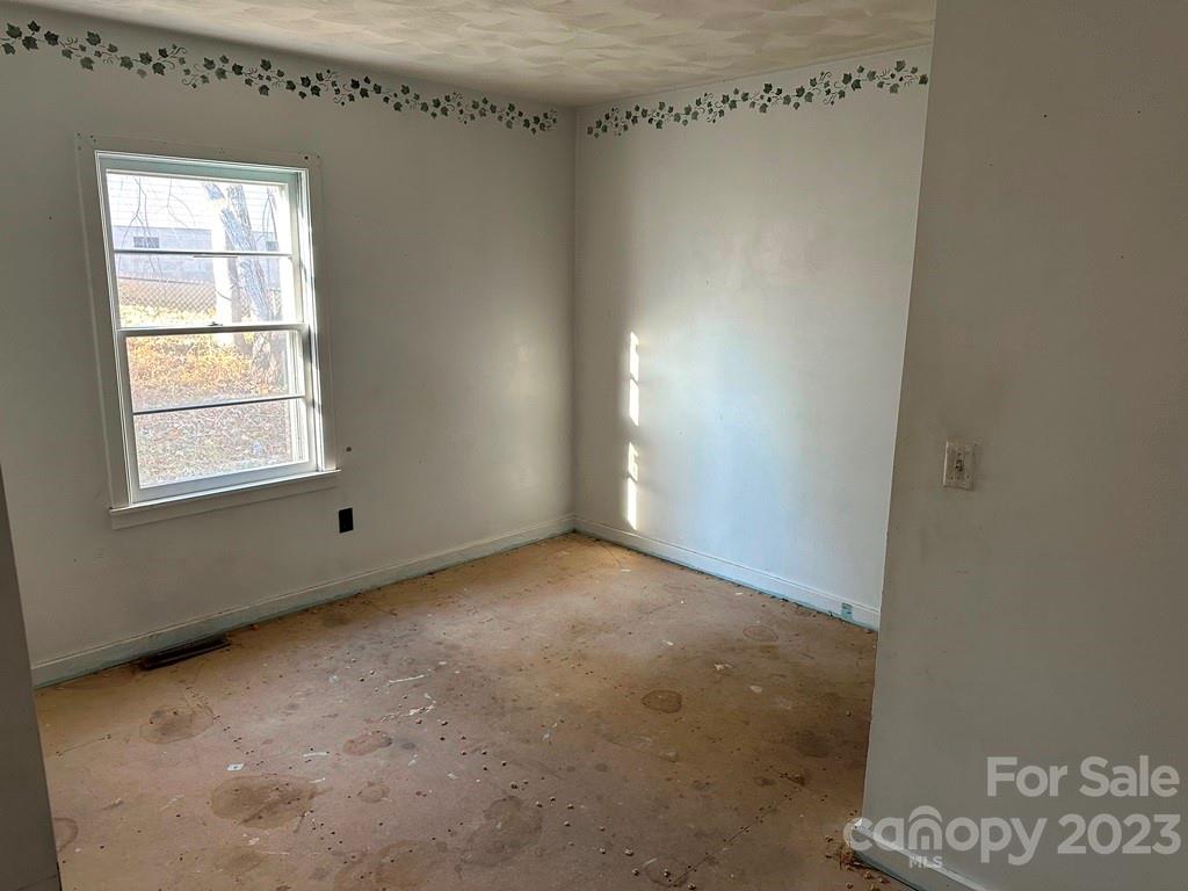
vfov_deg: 56.8
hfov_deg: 71.6
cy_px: 446
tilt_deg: -11.9
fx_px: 824
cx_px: 594
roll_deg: -1.0
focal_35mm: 24
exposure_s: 1/60
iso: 250
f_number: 1.78
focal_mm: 6.86
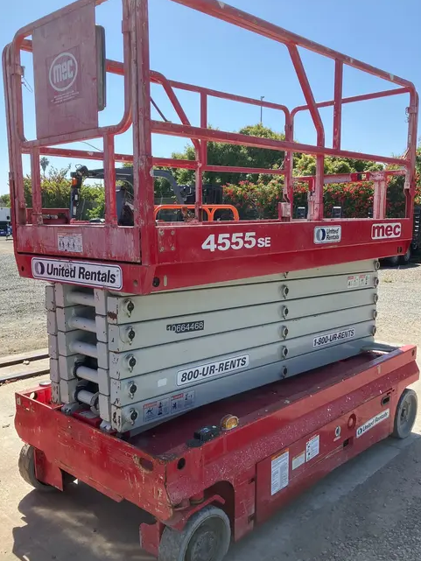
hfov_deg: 44.2
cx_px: 197
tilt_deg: -8.7
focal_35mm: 32
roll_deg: +0.0
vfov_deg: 56.7
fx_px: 519
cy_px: 312
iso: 32
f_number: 1.8
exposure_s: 1/1012
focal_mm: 3.99
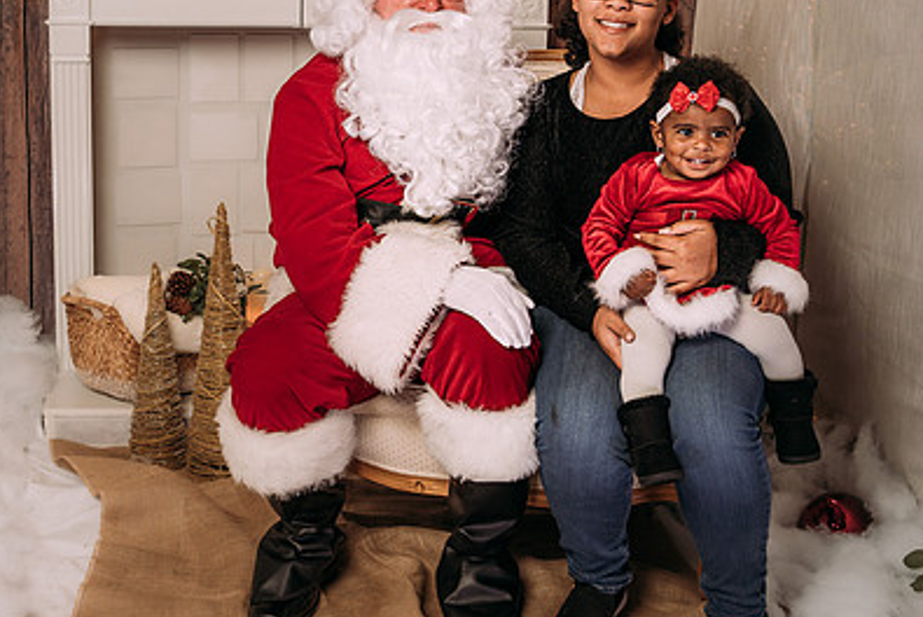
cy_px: 266
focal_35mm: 58
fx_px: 1488
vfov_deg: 23.4
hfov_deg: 34.1
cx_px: 299
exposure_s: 1/100
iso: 100
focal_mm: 35
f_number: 5.6
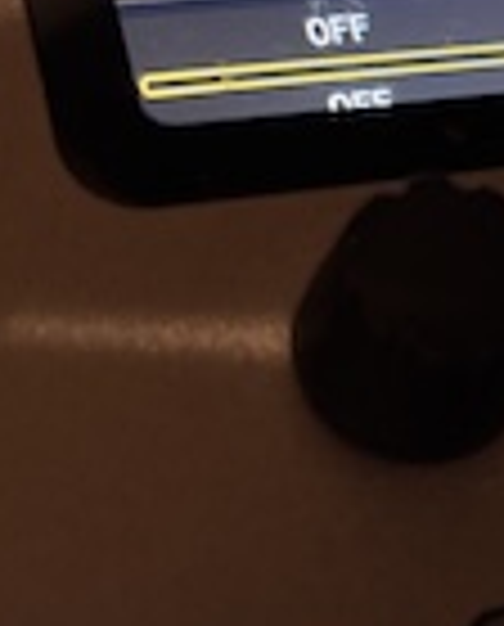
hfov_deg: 15.9
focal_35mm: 91
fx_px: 1689
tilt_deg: -54.0
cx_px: 706
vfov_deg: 21.0
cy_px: 367
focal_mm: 5.96
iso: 800
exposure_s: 1/30
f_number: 1.6
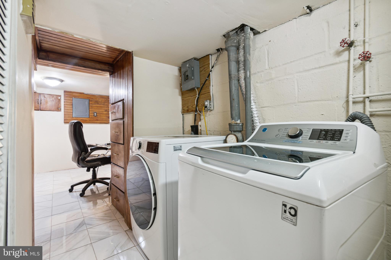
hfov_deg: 100.4
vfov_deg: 77.3
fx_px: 163
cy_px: 130
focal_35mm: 15
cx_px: 196
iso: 200
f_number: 9
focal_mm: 10
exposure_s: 1
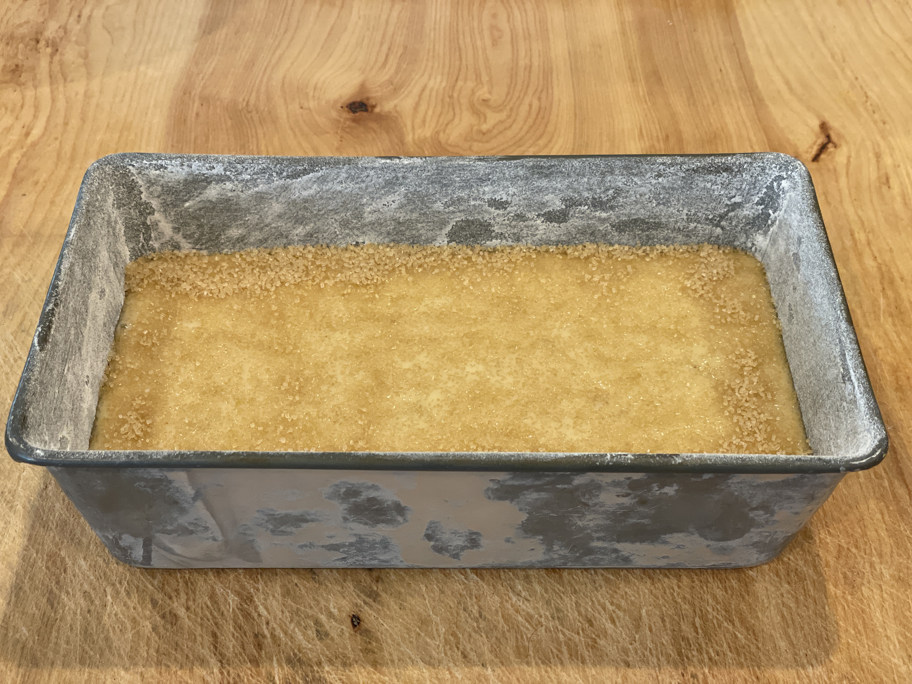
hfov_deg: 36.8
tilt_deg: -44.8
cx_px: 456
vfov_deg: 28.0
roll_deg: +0.8
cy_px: 342
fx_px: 1370
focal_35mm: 52
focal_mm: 6
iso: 160
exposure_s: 1/60
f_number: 2
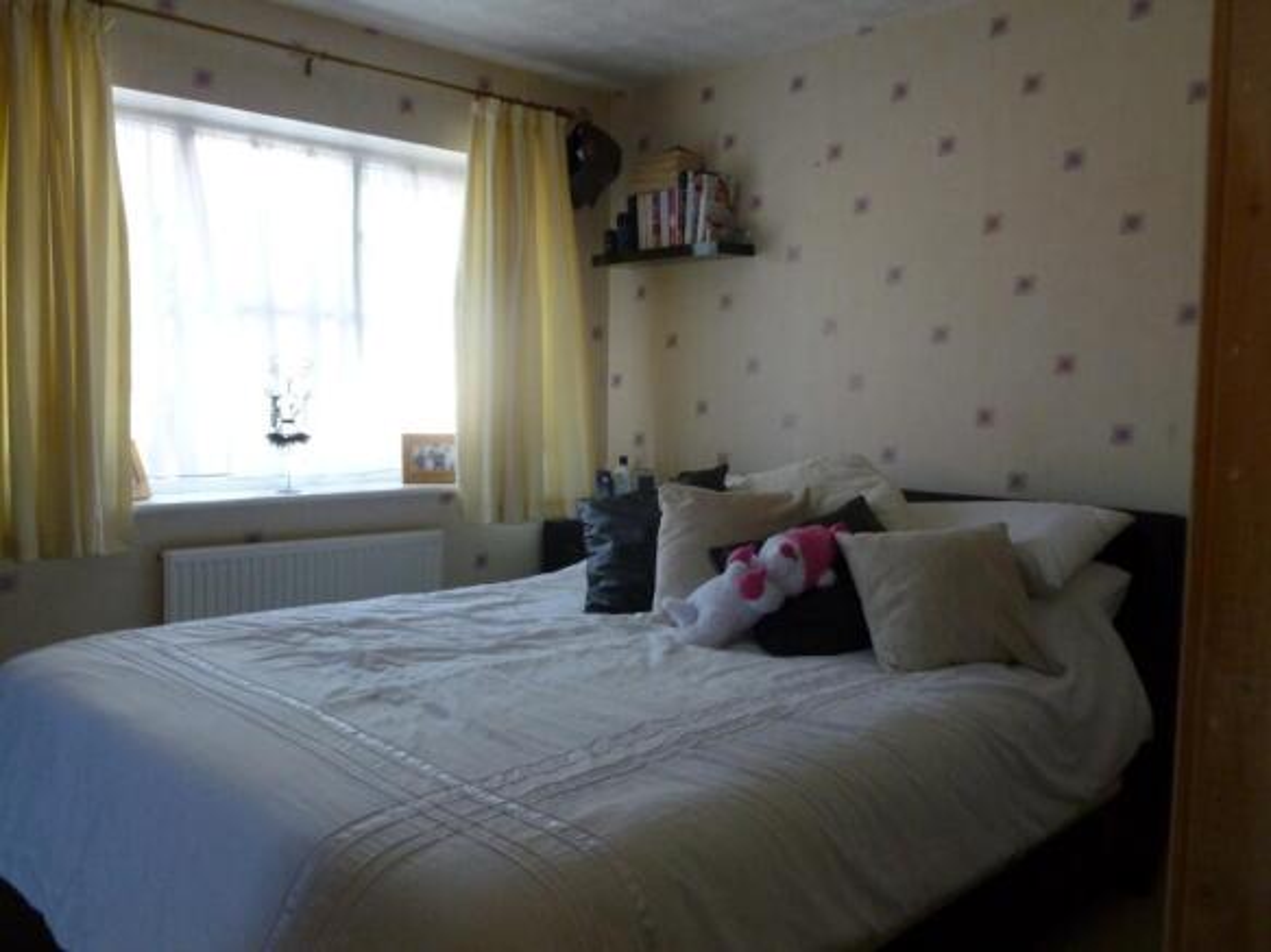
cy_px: 476
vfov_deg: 49.7
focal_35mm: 28
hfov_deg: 63.5
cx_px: 636
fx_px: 1028
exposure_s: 1/60
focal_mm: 5
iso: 320
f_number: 3.3
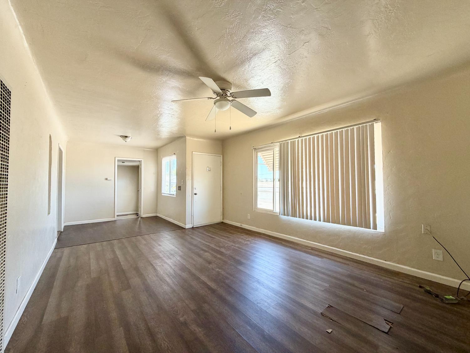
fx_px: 190
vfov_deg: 85.7
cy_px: 176
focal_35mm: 14
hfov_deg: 102.1
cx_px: 235
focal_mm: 2.22
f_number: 2.2
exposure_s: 1/121
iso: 200
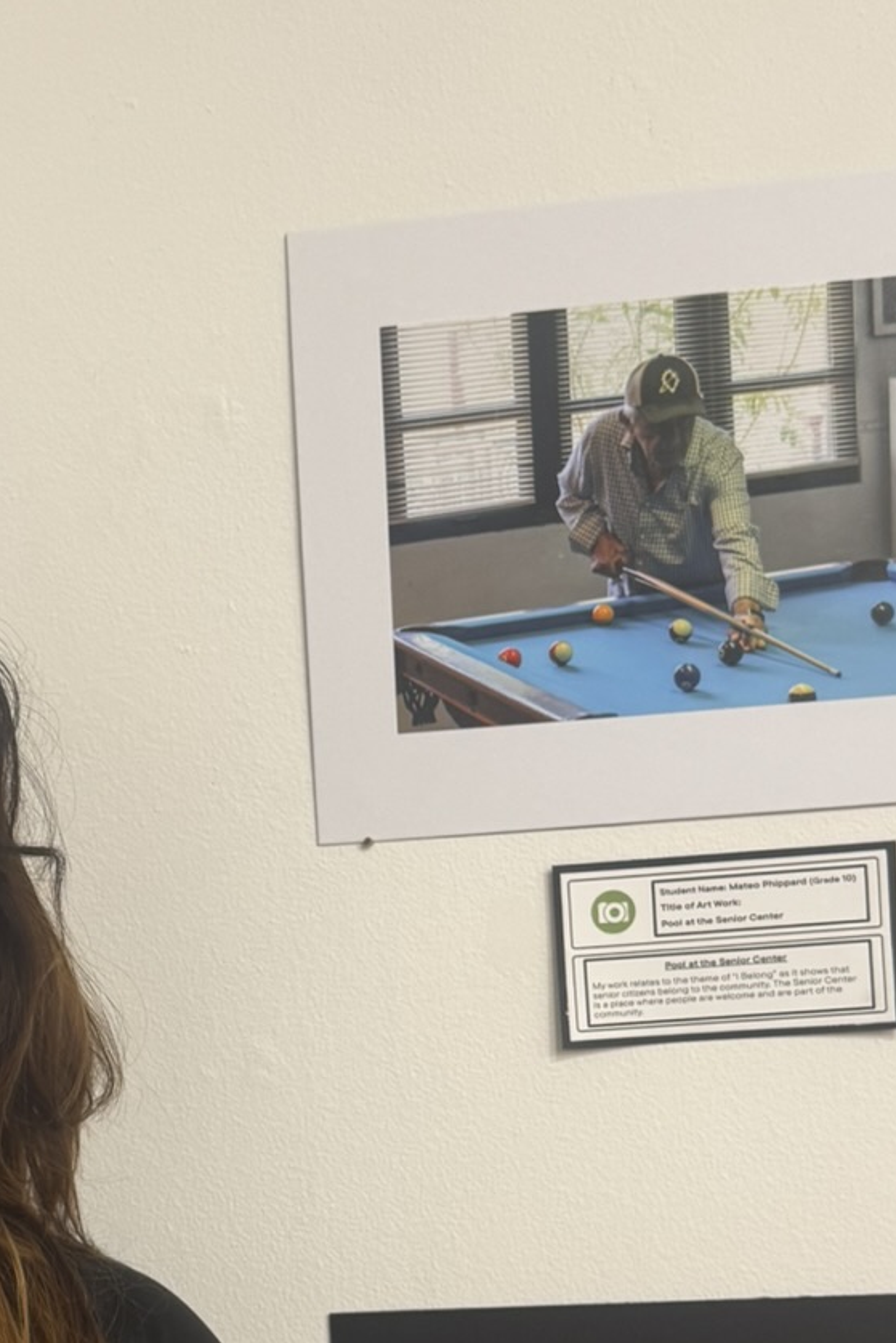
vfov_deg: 31.9
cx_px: 199
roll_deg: +3.7
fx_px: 2276
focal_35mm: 61
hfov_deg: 22.0
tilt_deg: -3.1
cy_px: 1090
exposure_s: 1/60
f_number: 1.78
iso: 125
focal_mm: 6.76
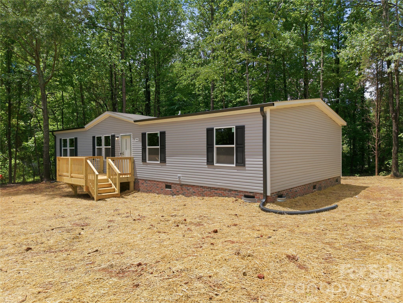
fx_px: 279
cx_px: 202
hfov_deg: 71.6
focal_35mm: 24
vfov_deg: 56.8
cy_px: 152
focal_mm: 8.7
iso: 120
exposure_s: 1/400
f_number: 1.8
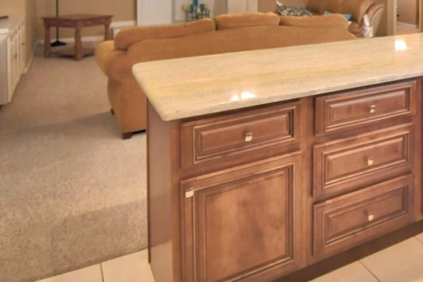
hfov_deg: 45.5
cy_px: -19
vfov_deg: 32.2
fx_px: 435
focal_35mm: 37
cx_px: 403
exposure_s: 1/50
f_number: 4.5
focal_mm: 10
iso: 400
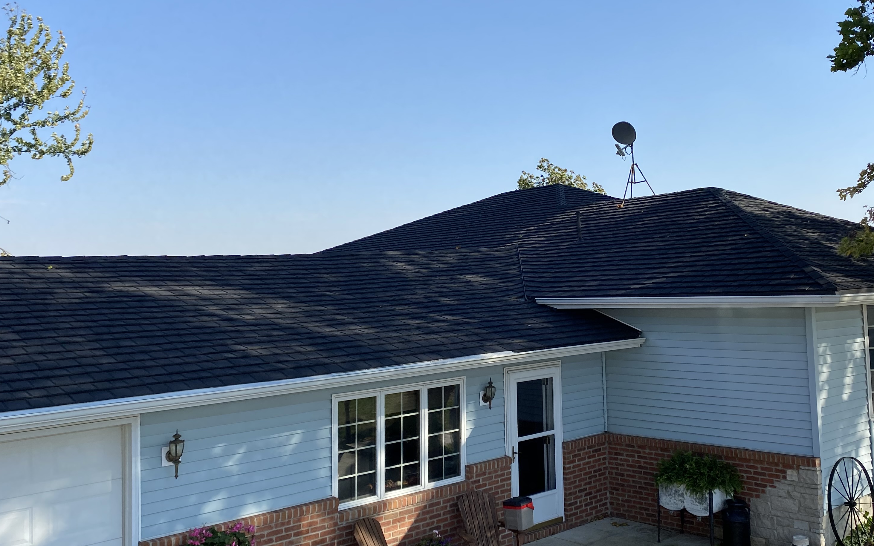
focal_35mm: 38
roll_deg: +2.4
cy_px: 235
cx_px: 557
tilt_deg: +2.8
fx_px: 905
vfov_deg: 33.5
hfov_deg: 50.9
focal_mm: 4.25
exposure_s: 1/2183
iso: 32
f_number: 1.8
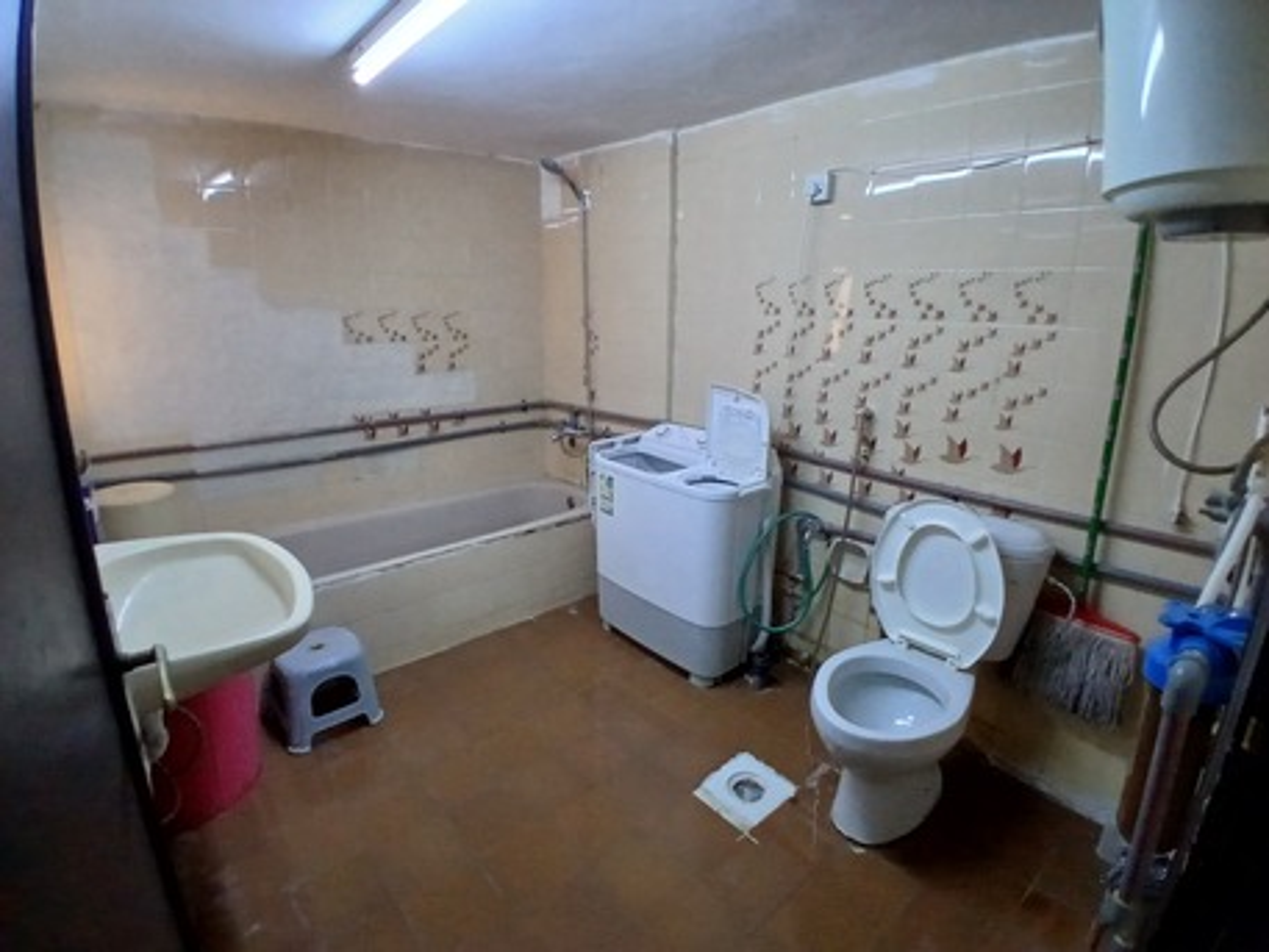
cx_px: 634
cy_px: 476
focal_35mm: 17
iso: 400
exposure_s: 1/30
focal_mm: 1.4
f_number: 2.2
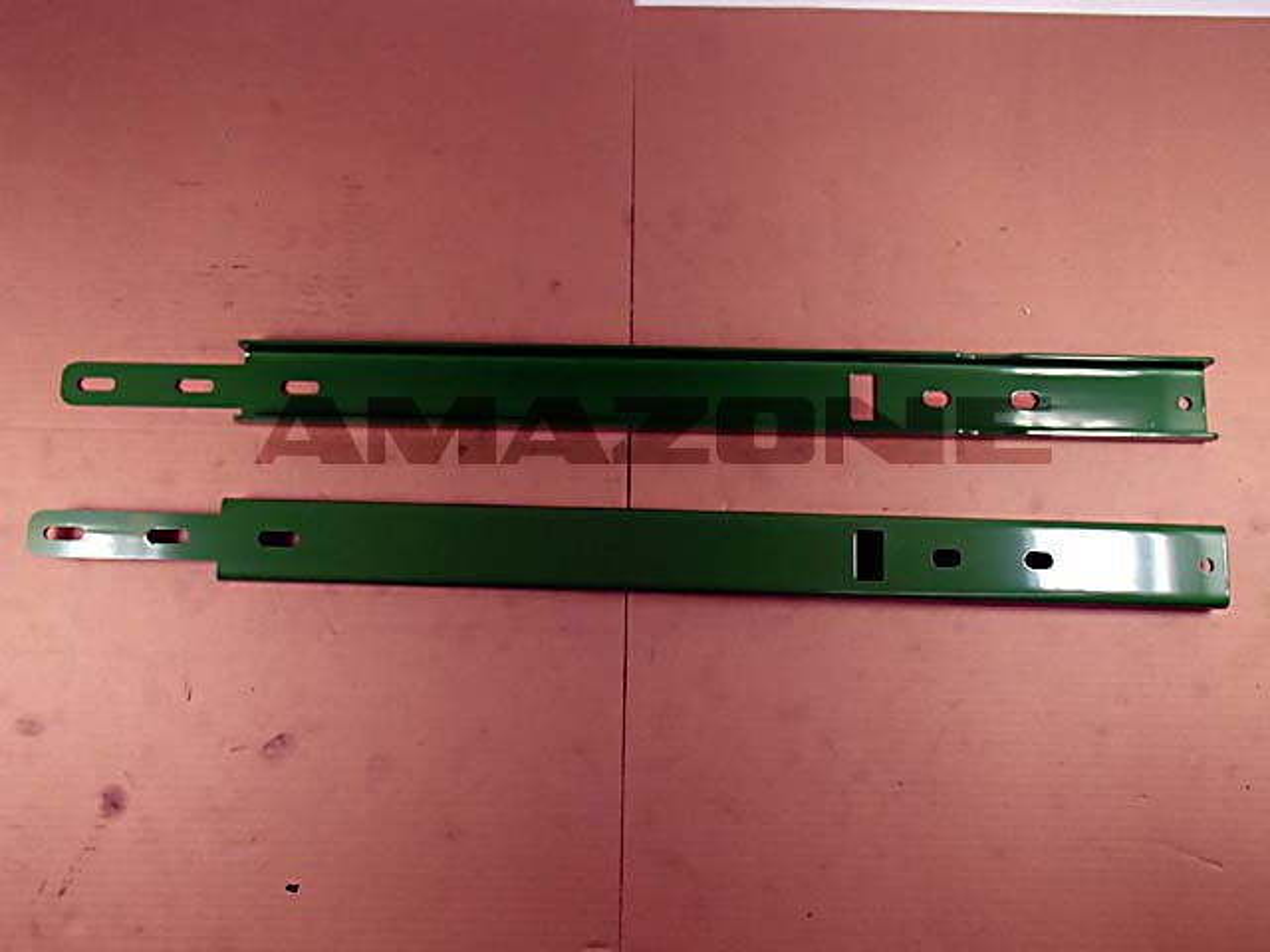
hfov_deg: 56.8
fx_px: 1174
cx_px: 635
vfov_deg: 44.2
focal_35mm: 32
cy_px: 476
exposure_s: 1/60
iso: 200
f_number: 4.2
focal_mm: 5.72
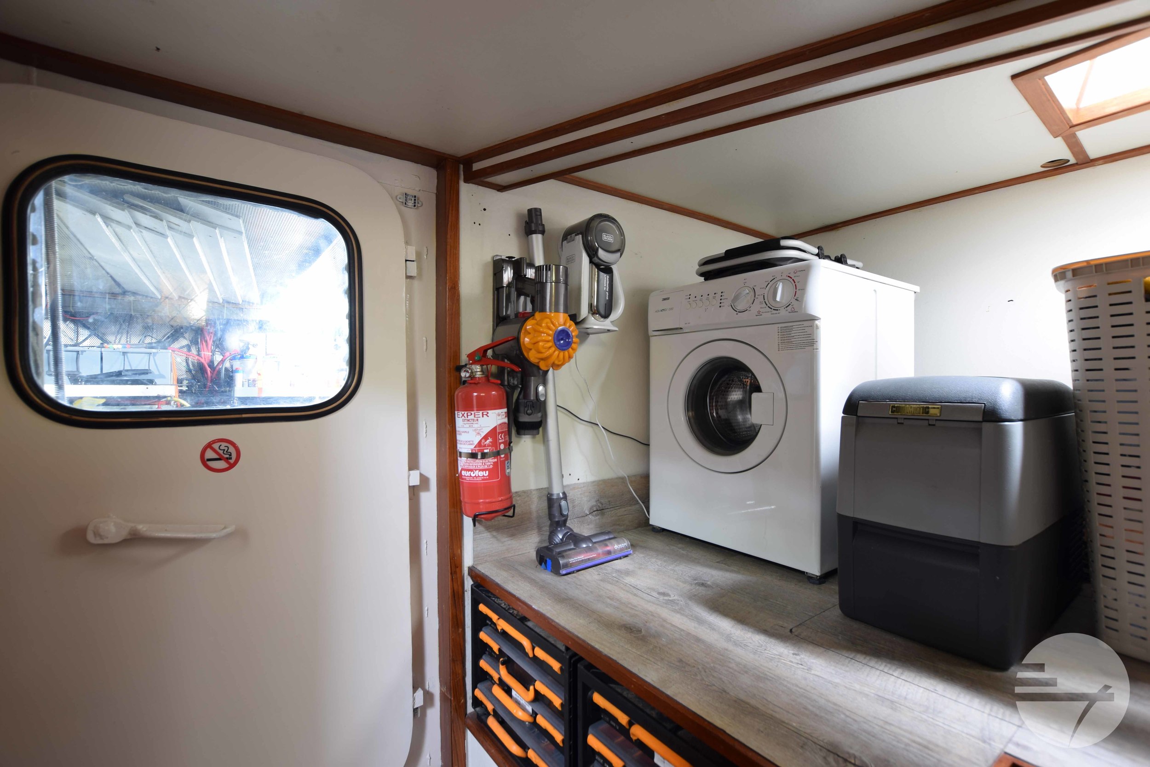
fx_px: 479
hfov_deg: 100.4
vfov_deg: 77.3
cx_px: 575
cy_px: 384
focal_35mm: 15
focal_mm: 10
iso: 100
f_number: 5.6
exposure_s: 2.5
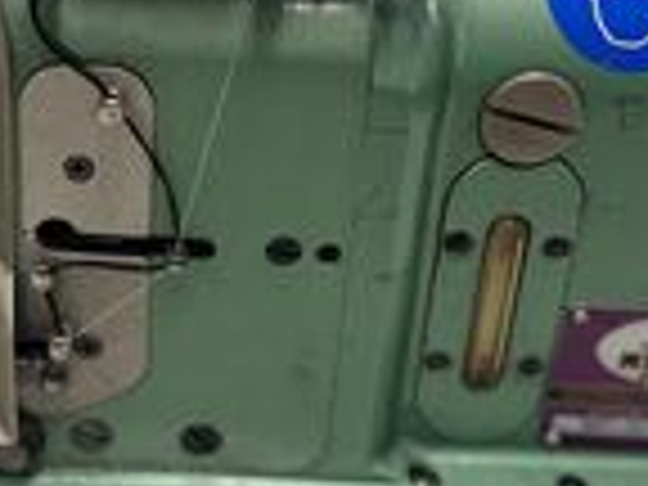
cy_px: 212
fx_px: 1348
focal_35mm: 72
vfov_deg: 20.4
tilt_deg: -31.9
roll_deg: +1.9
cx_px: 158
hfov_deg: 26.7
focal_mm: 4.25
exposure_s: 1/50
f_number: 1.8
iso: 100
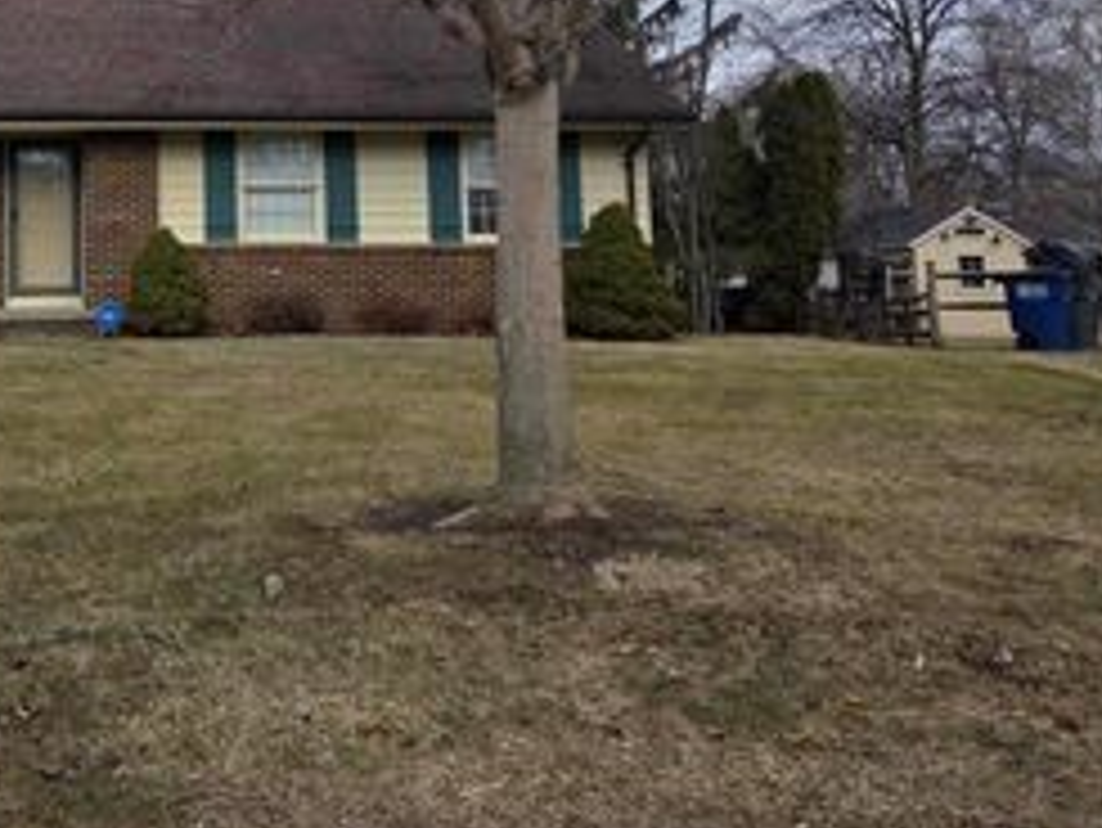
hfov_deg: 37.9
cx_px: 121
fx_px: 1497
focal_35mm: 47
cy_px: 101
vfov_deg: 29.8
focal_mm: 5.4
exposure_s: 1/3589
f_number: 1.8
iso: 80
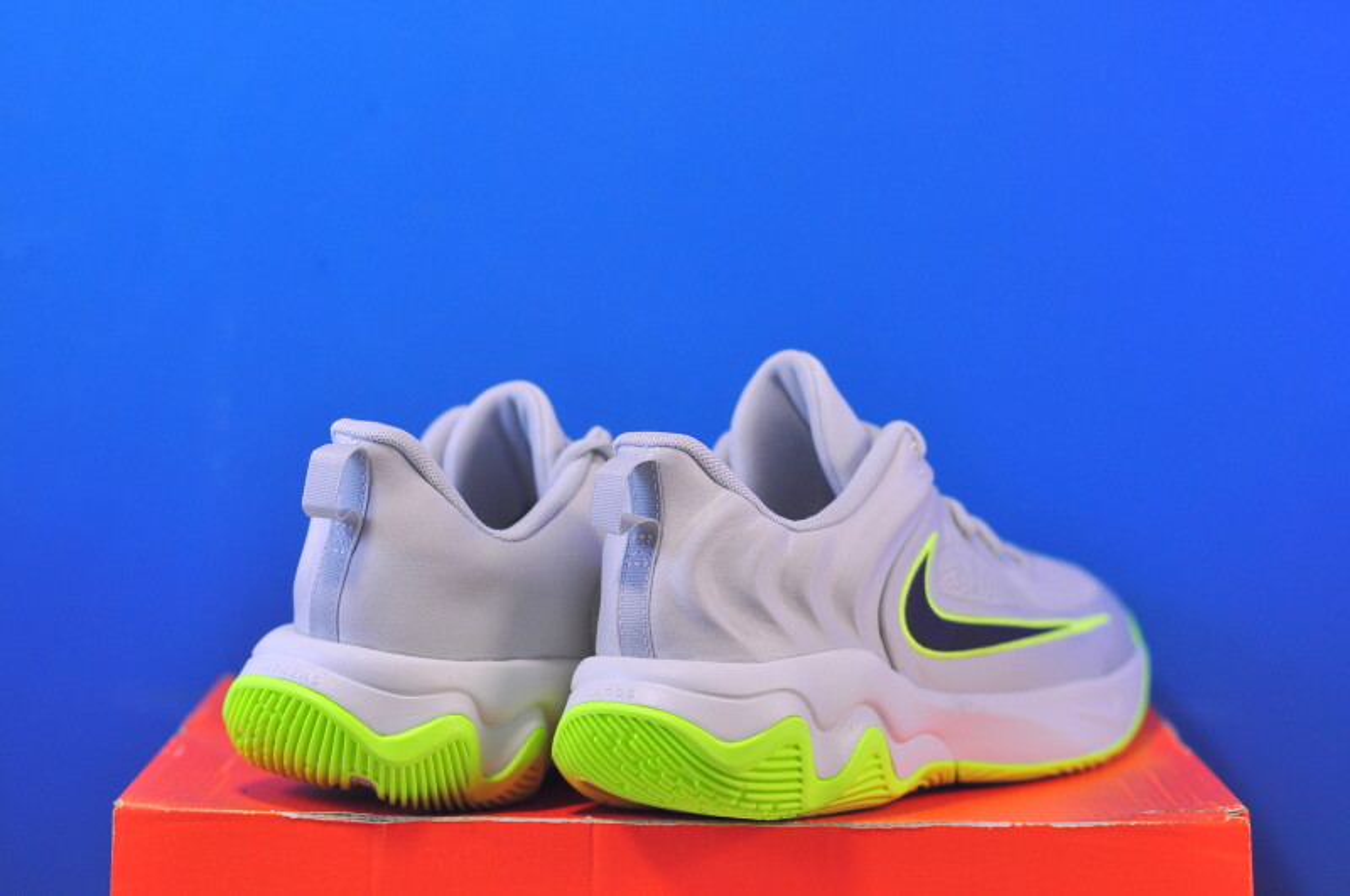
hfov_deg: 27.0
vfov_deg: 18.1
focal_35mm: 75
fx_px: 2808
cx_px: 675
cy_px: 448
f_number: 2.5
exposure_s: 1/320
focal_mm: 50
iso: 250
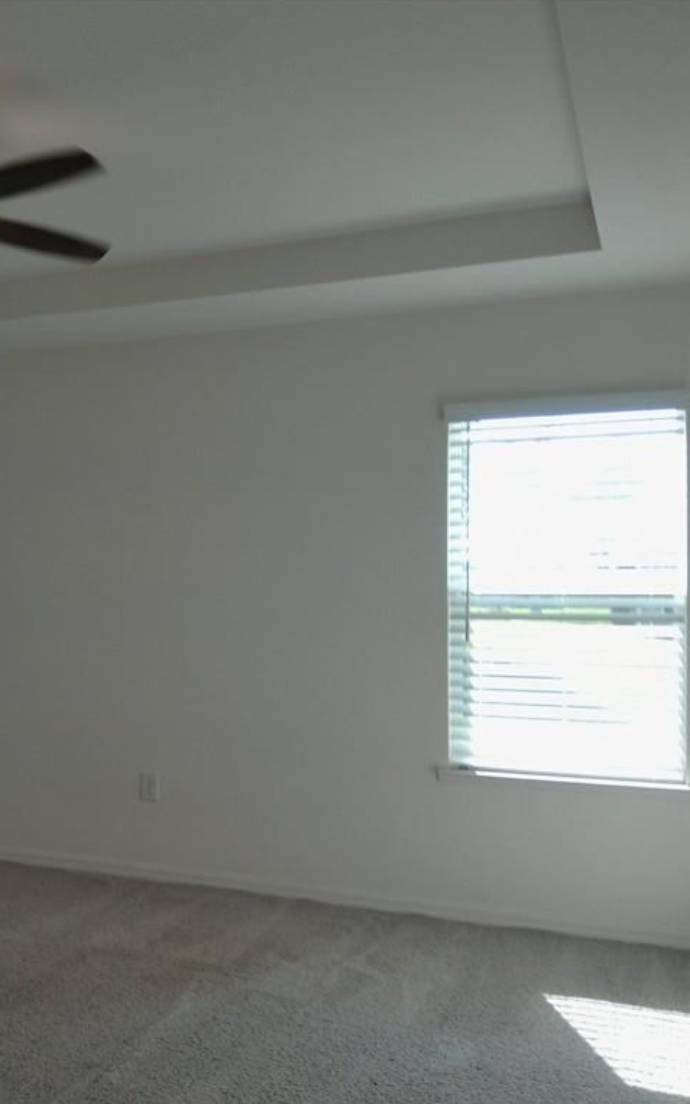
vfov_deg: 52.7
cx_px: 100
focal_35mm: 37
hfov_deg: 33.1
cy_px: 550
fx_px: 1113
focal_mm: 3
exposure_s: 1/100
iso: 130
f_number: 2
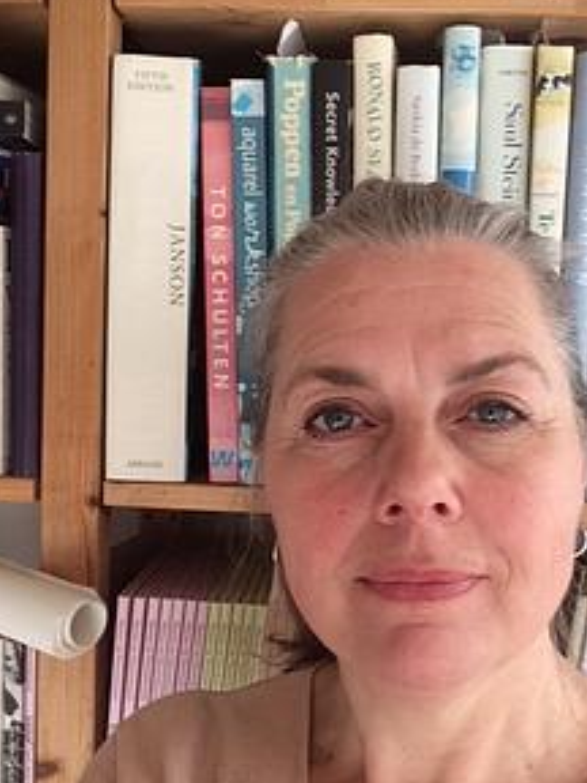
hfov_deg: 33.5
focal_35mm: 43
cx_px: 353
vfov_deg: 43.8
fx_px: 972
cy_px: 438
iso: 50
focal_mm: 2.15
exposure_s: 1/100
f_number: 2.4
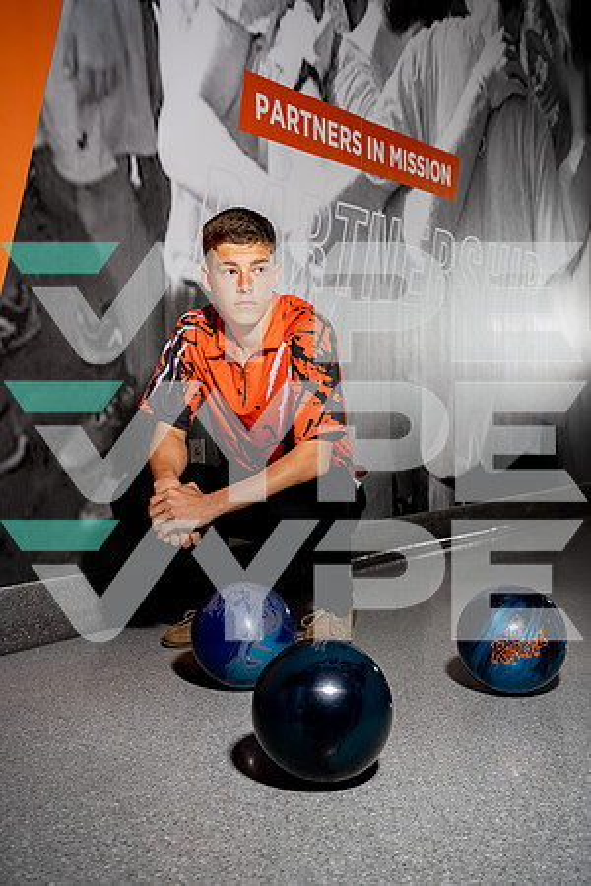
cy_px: 443
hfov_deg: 30.5
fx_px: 1083
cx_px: 296
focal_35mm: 44
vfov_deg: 44.5
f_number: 5.6
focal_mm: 44
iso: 100
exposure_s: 1/250
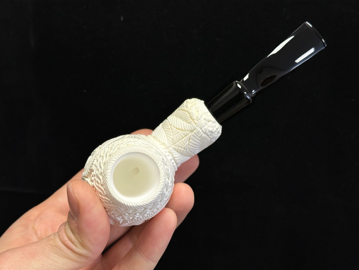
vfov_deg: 30.3
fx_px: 498
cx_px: 180
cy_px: 135
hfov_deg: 39.7
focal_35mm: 48
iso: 50
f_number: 1.78
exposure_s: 1/181
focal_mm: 6.86
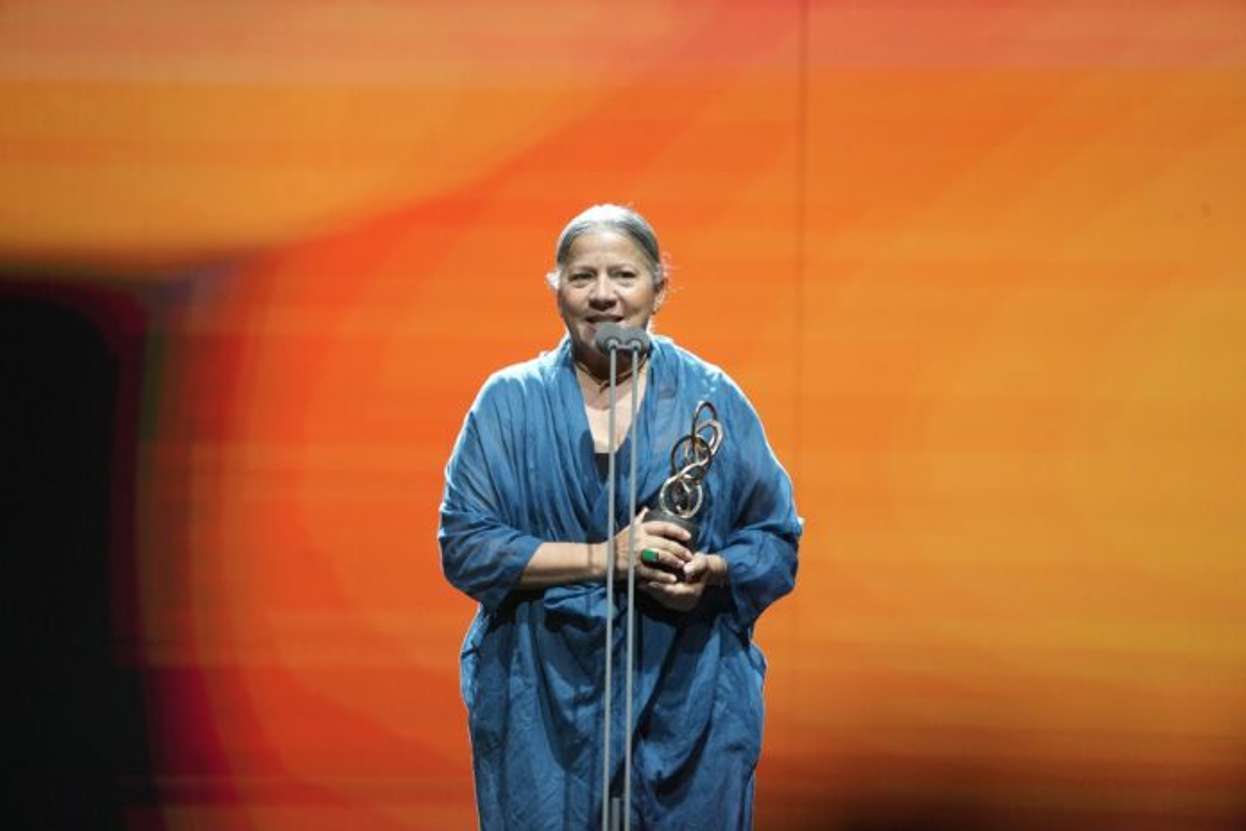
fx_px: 13843
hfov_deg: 5.2
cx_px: 623
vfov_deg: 3.4
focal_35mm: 400
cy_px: 416
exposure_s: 1/500
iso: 5000
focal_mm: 400
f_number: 5.6
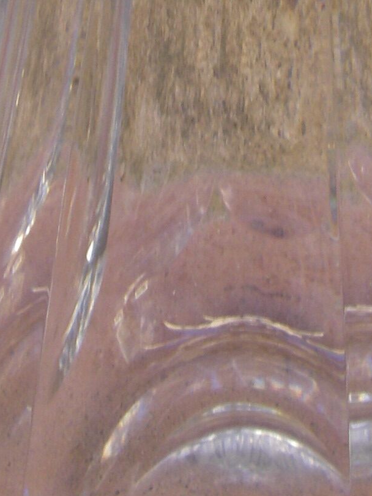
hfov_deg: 9.7
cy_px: 19
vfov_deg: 12.8
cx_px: 247
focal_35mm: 153
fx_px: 2193
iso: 64
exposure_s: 1/50
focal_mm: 6.3
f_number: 3.5
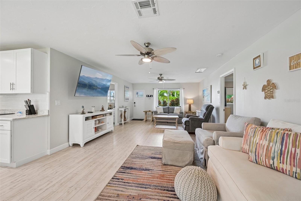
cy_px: 100
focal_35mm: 14
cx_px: 150
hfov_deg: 104.3
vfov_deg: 81.2
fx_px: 117
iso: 400
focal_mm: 14
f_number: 8
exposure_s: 1/20
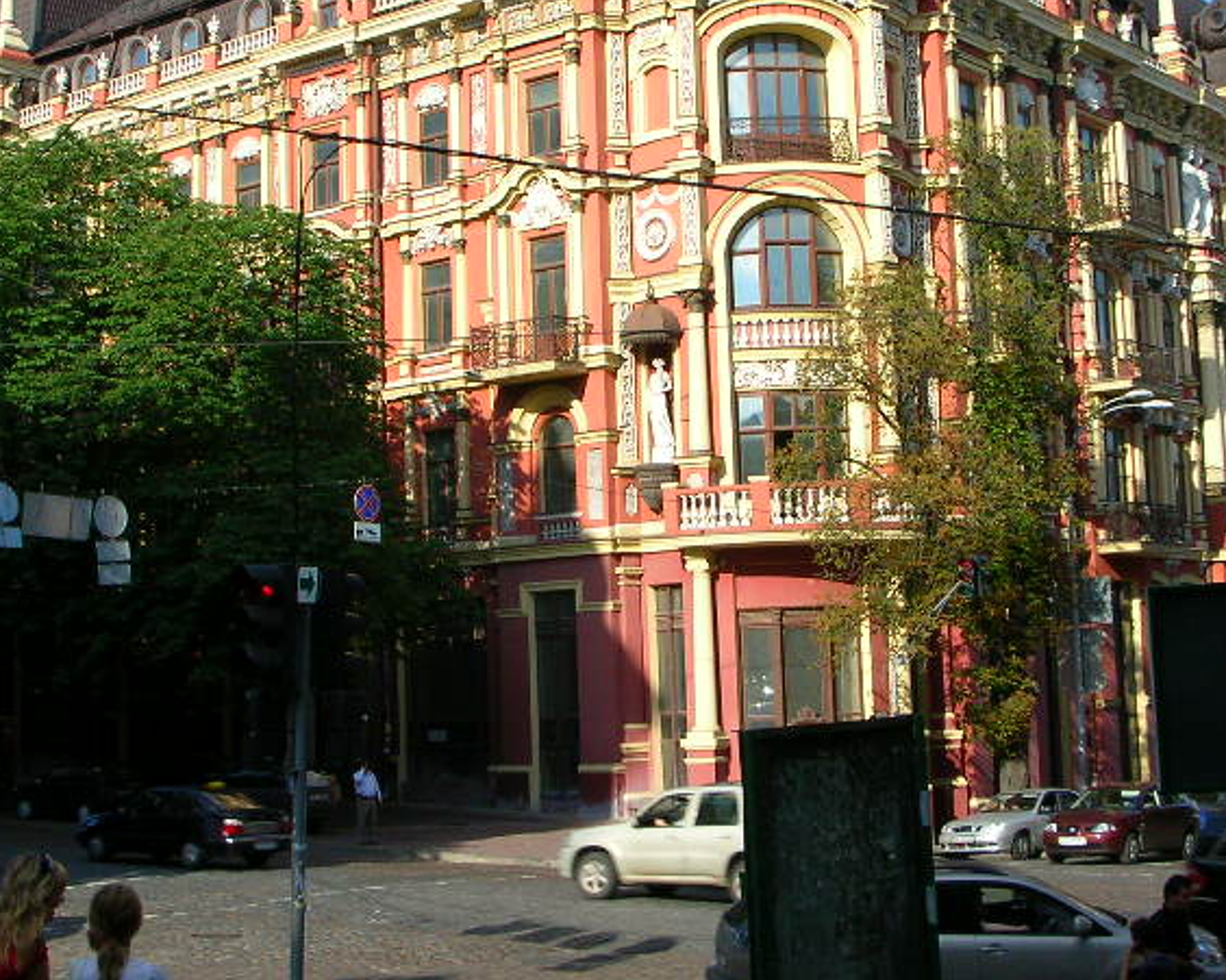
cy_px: 356
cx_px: 539
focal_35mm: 62
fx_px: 2249
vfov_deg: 24.5
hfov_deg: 30.5
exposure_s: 1/100
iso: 50
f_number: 8.5
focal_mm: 5.8
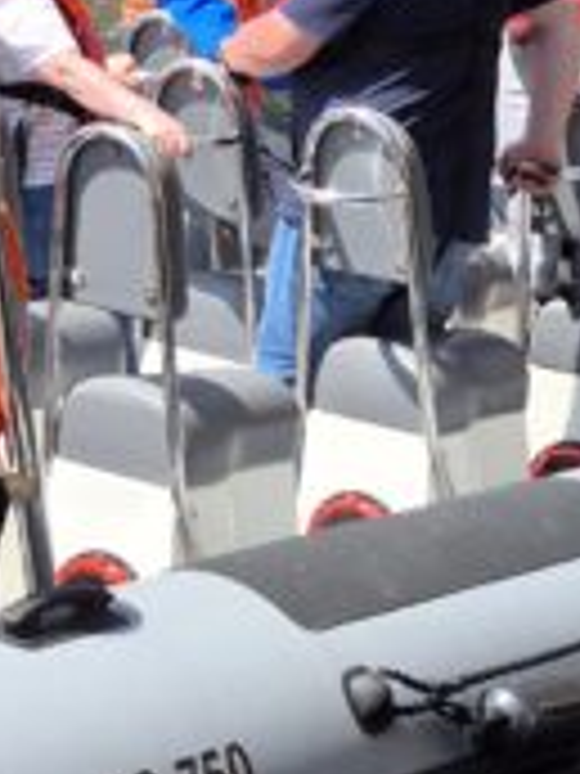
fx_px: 3061
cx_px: -162
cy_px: -418
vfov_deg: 13.5
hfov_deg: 10.6
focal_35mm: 137
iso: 25
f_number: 1.8
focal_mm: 5.4
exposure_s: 1/1060
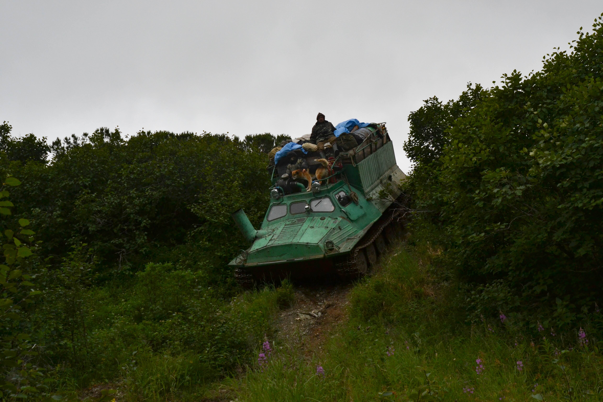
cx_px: 302
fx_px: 653
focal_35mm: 39
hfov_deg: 49.6
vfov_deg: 34.2
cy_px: 201
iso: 400
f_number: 8
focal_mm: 26
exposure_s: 1/1250
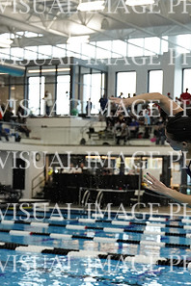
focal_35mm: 84
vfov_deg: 24.1
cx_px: 162
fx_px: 668
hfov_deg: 16.1
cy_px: 186
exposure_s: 1/1250
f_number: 3.2
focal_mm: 43
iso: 4000
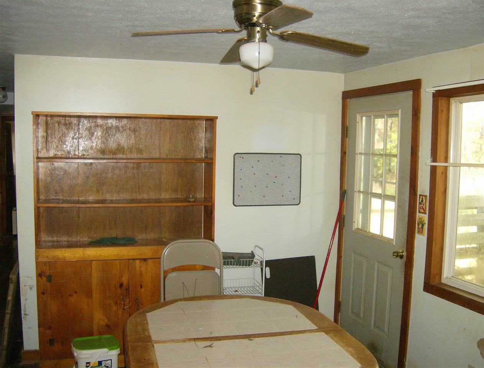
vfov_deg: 40.0
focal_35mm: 36
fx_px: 506
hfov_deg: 51.1
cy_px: 184
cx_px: 242
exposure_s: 1/60
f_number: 2.8
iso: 200
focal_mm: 6
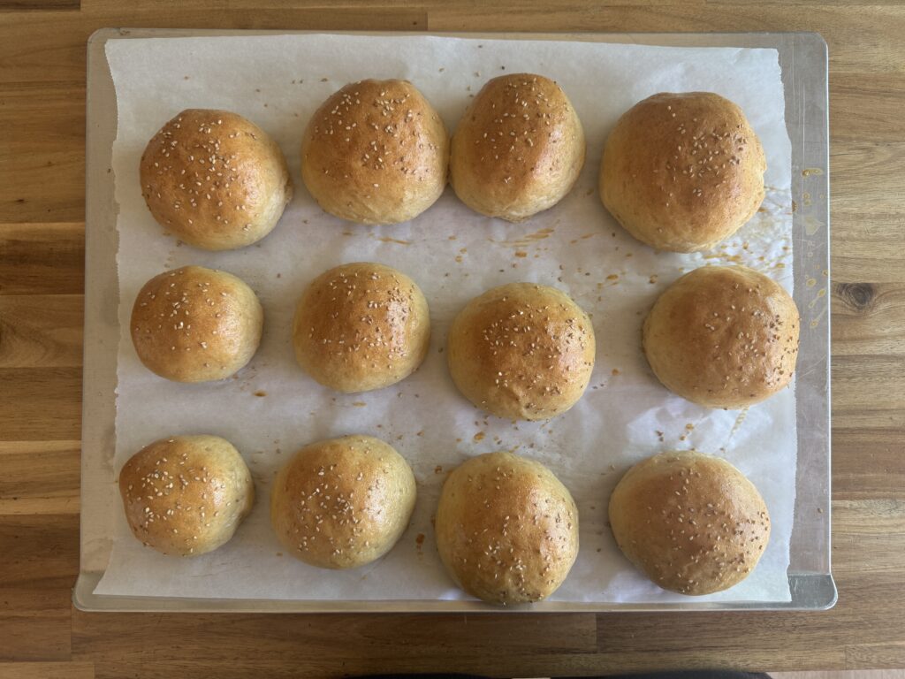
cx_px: 452
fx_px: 627
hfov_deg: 71.6
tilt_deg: -88.3
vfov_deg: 56.8
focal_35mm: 24
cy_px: 340
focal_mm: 6.76
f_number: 1.78
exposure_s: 1/121
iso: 125
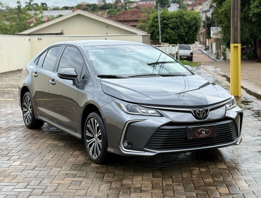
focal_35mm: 48
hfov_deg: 39.5
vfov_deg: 30.4
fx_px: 363
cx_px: 130
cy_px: 99
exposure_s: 1/1055
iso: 100
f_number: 1.78
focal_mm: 6.76
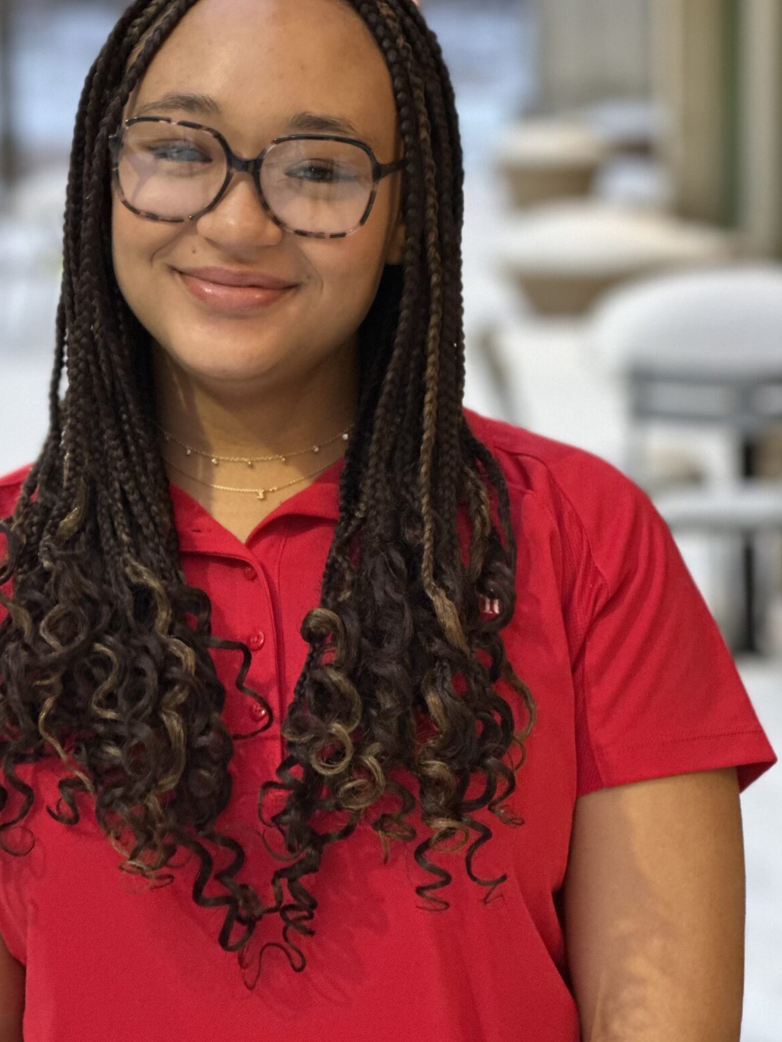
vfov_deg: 19.2
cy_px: 364
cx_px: 278
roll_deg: +0.3
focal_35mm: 102
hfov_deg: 14.5
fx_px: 3071
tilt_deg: -5.0
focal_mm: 9
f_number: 2.8
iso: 320
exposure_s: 1/24
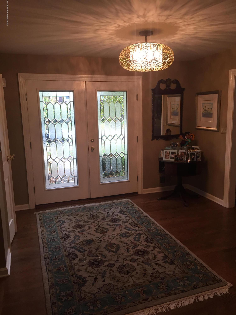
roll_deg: +0.5
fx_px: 264
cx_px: 118
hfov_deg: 48.2
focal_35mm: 29
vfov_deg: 61.7
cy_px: 158
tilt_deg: -9.2
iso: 32
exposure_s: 1/30
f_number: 2.2
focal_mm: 4.15
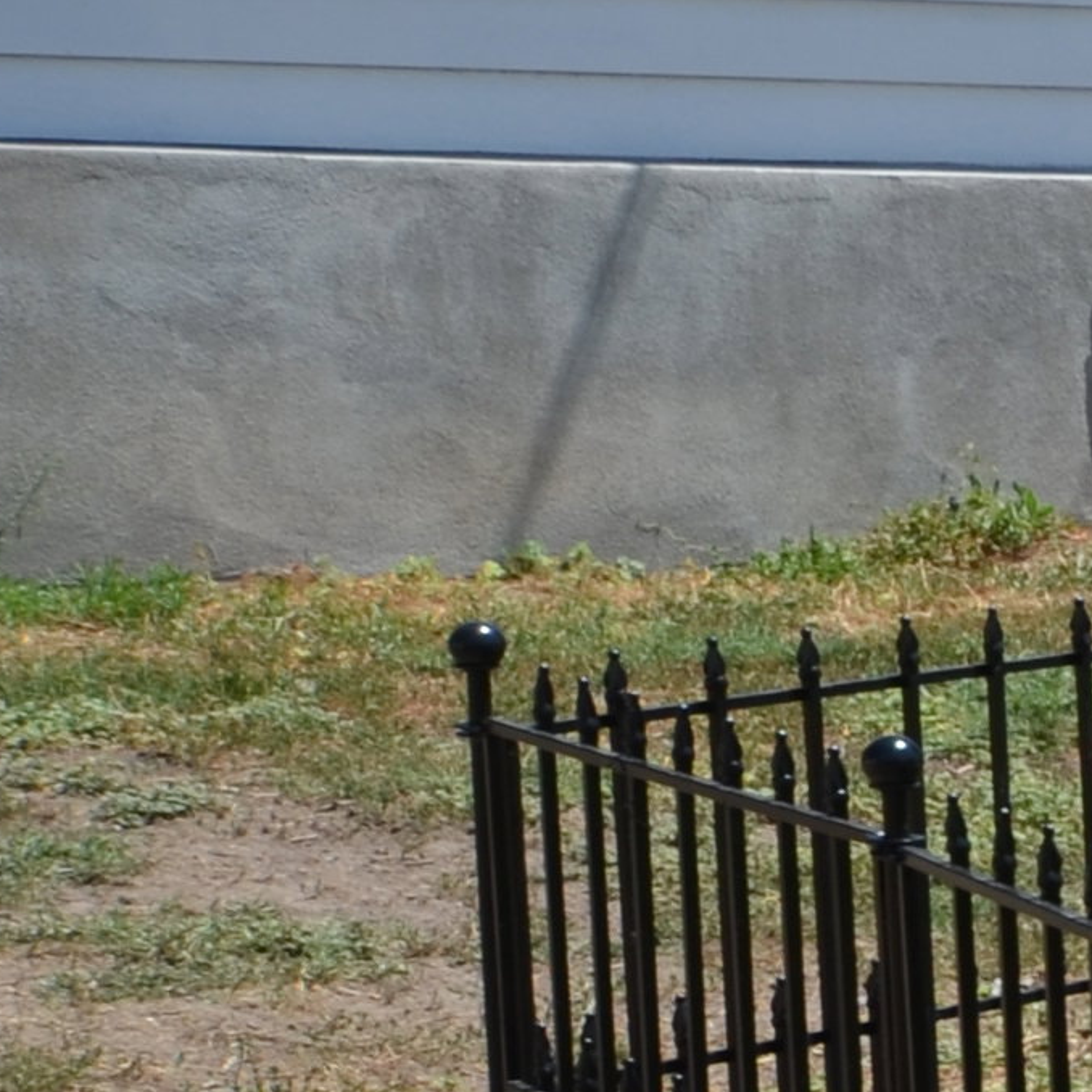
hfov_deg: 7.5
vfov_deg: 9.4
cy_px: 836
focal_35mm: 185
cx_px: 3893
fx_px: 6603
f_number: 8
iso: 100
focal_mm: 20
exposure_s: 1/250
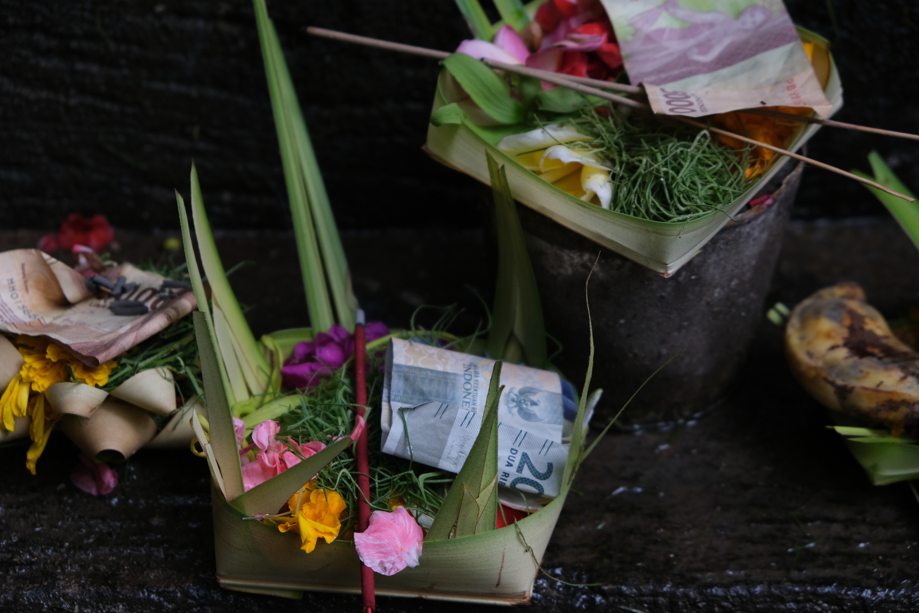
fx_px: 2119
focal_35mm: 83
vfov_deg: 16.5
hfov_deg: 24.5
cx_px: 460
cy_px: 306
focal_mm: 55
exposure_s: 1/80
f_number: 4
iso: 640
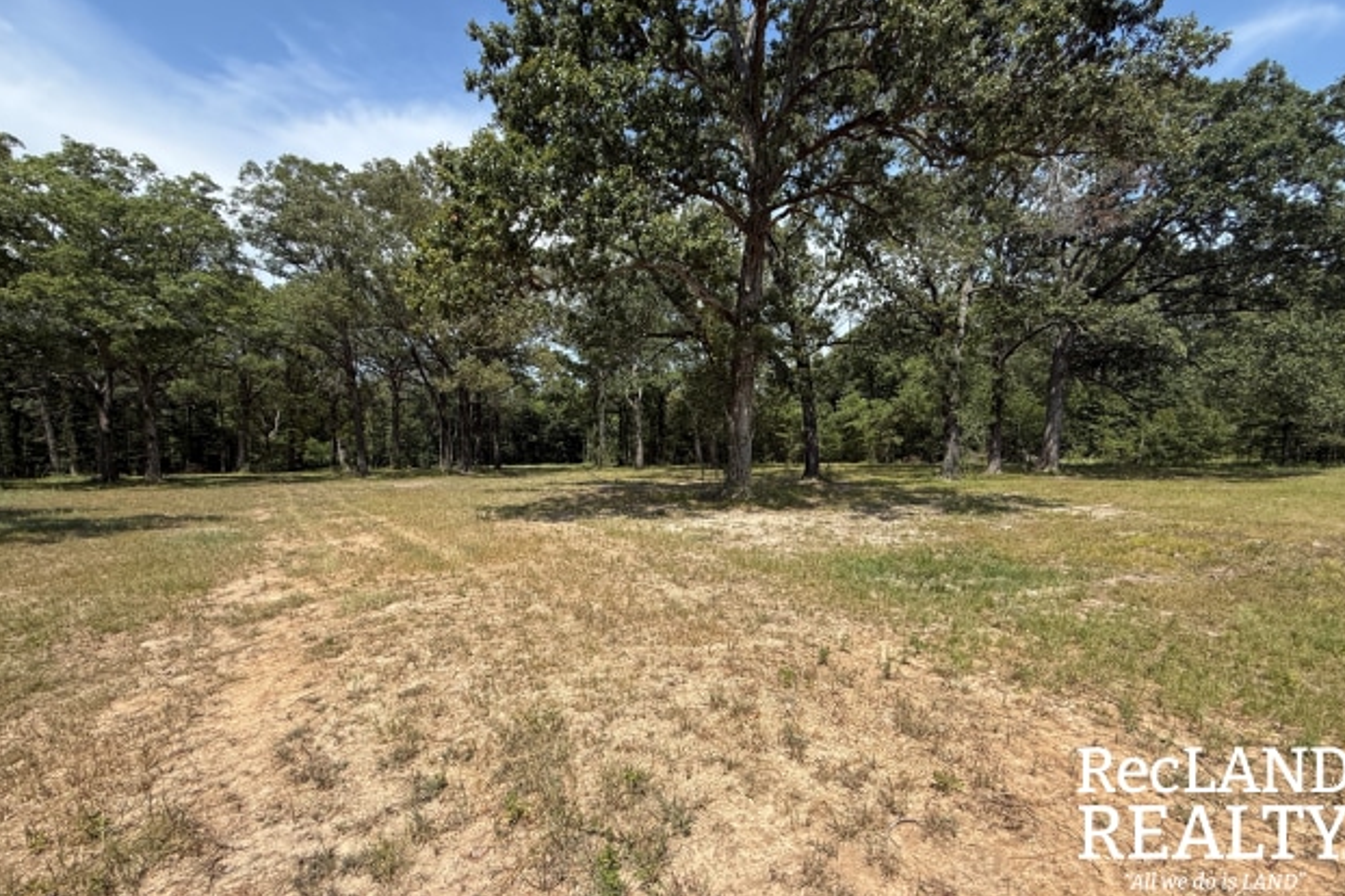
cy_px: 476
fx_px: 560
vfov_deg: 77.2
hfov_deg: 100.4
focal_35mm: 15
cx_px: 689
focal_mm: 2.22
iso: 50
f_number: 2.2
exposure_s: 1/1497
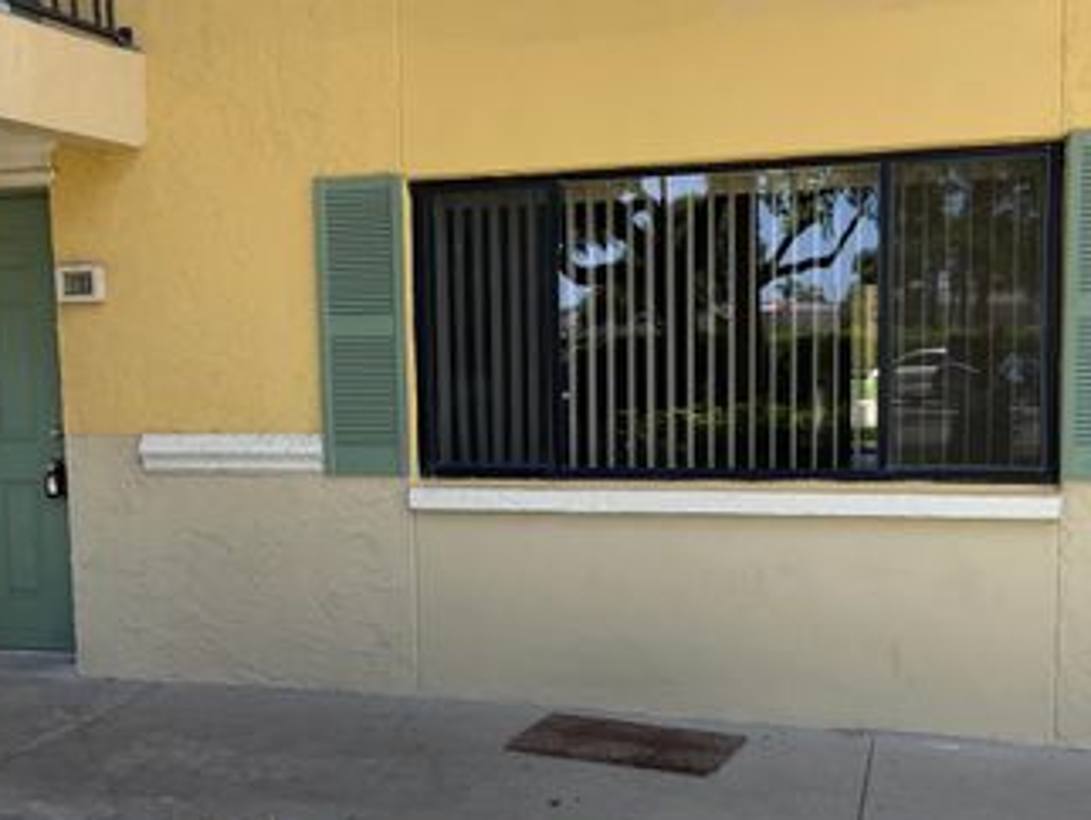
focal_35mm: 45
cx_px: 532
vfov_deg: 32.2
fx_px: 1419
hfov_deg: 42.0
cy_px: 473
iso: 16
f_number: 1.8
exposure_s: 1/265
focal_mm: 3
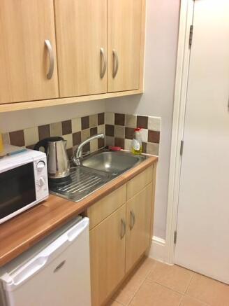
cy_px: 153
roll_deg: -0.4
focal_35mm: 29
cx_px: 114
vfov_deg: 61.6
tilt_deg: -16.4
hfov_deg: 48.2
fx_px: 256
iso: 100
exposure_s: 1/4
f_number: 2.2
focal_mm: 4.15
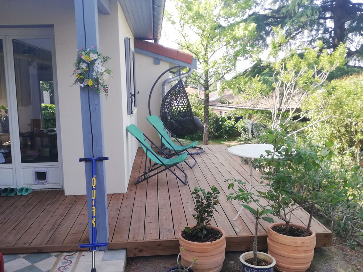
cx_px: 182
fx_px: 357
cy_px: 136
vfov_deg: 41.8
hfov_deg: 54.0
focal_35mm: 34
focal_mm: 3.81
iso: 50
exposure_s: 1/119
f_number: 2.2
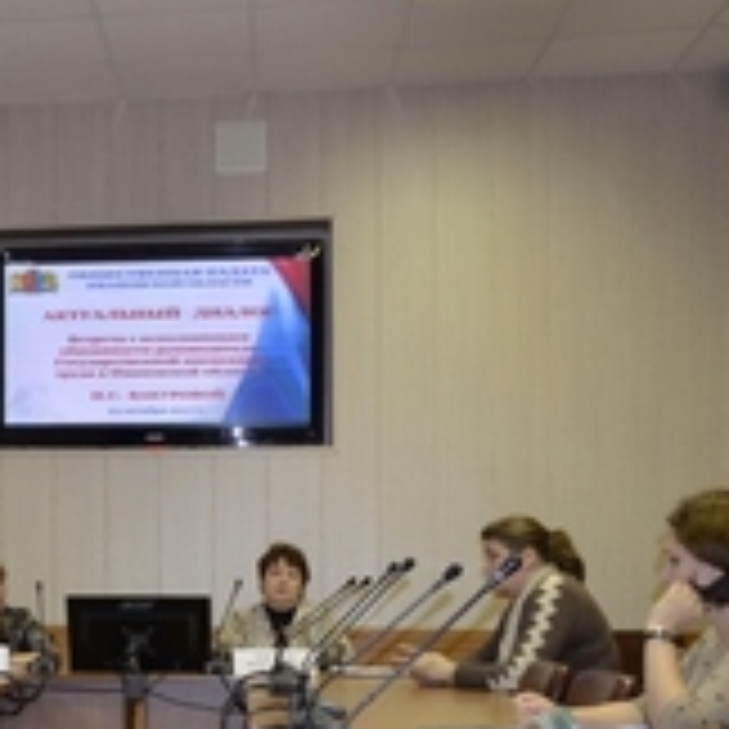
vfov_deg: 26.3
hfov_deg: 25.0
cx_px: -36
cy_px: 488
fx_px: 1549
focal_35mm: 65
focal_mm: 18
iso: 800
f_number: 3.5
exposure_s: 1/60
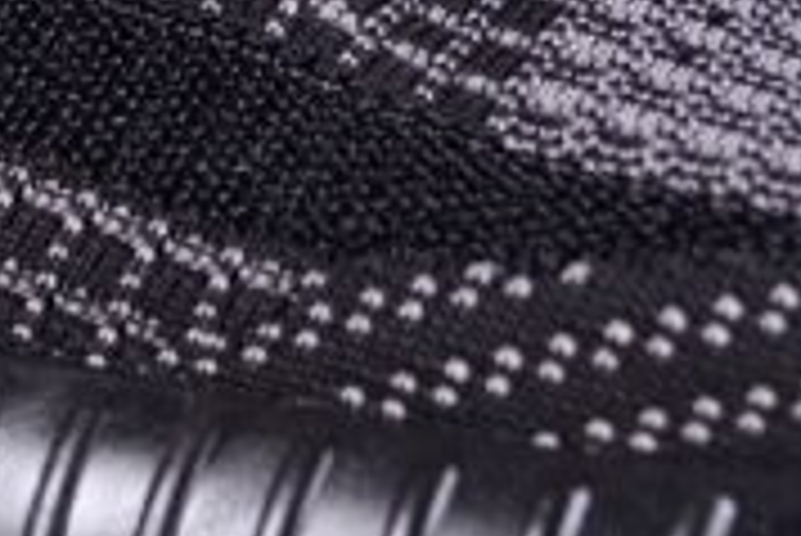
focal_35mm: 202
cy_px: -101
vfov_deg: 6.8
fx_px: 4498
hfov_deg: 10.1
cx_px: 117
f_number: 4.5
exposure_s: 1/80
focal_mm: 30
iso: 100
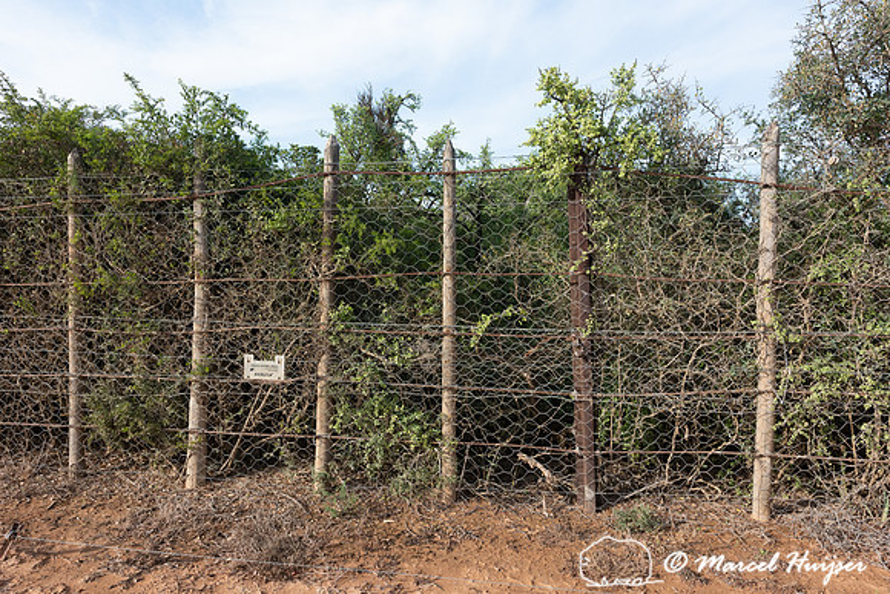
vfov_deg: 53.2
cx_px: 445
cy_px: 297
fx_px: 593
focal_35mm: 24
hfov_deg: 73.7
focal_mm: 24
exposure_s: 1/500
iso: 800
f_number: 11
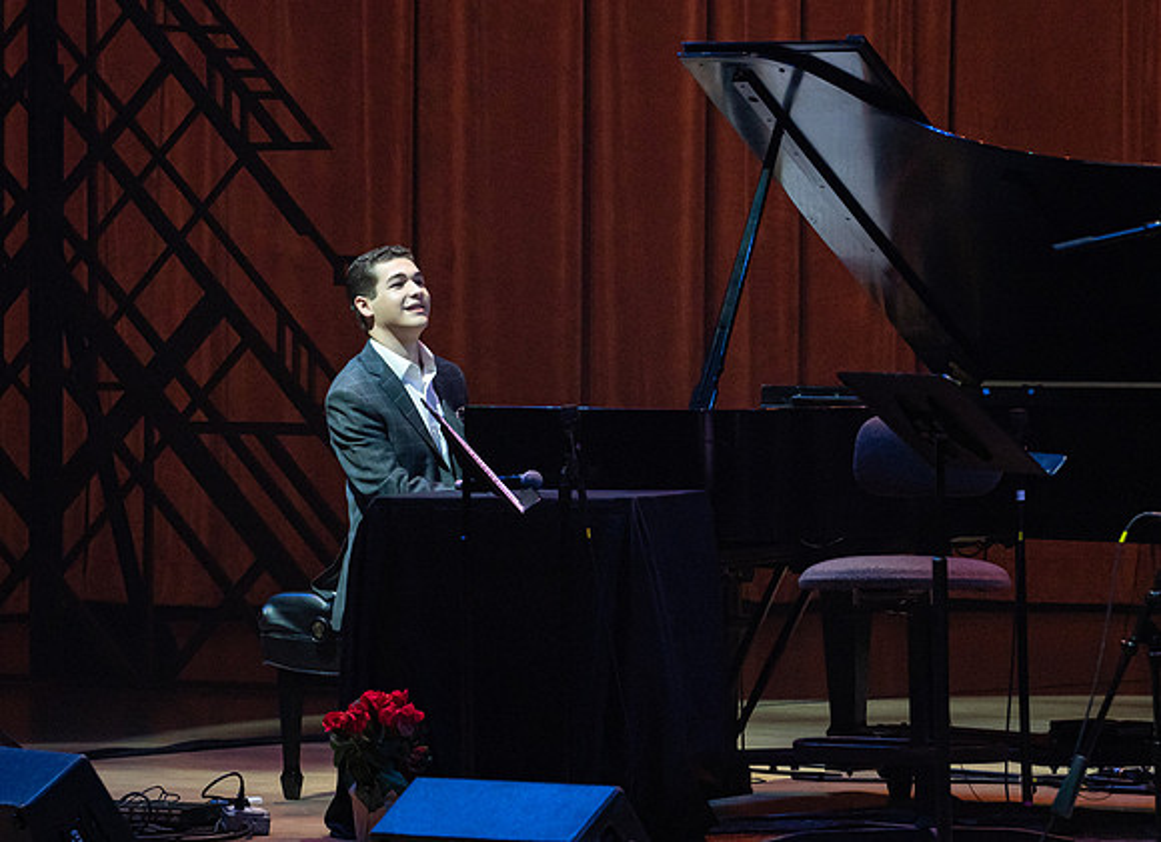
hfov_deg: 7.1
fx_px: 9410
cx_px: 369
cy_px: 462
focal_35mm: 284
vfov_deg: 5.1
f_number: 7.1
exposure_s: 1/250
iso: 2500
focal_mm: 200
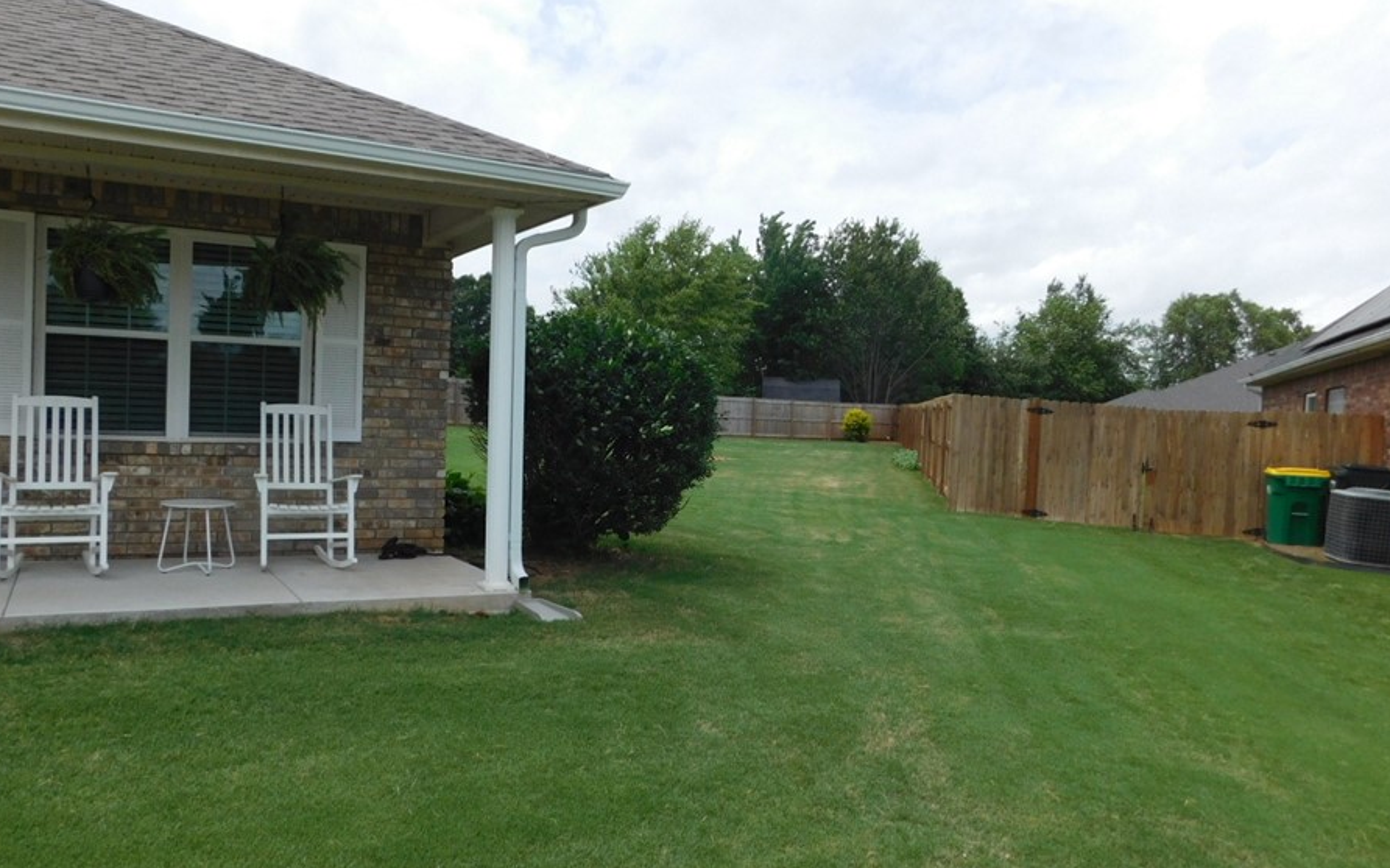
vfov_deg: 44.5
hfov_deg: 66.5
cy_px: 447
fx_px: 1060
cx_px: 681
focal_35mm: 28
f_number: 6
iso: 125
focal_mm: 4
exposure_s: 1/400
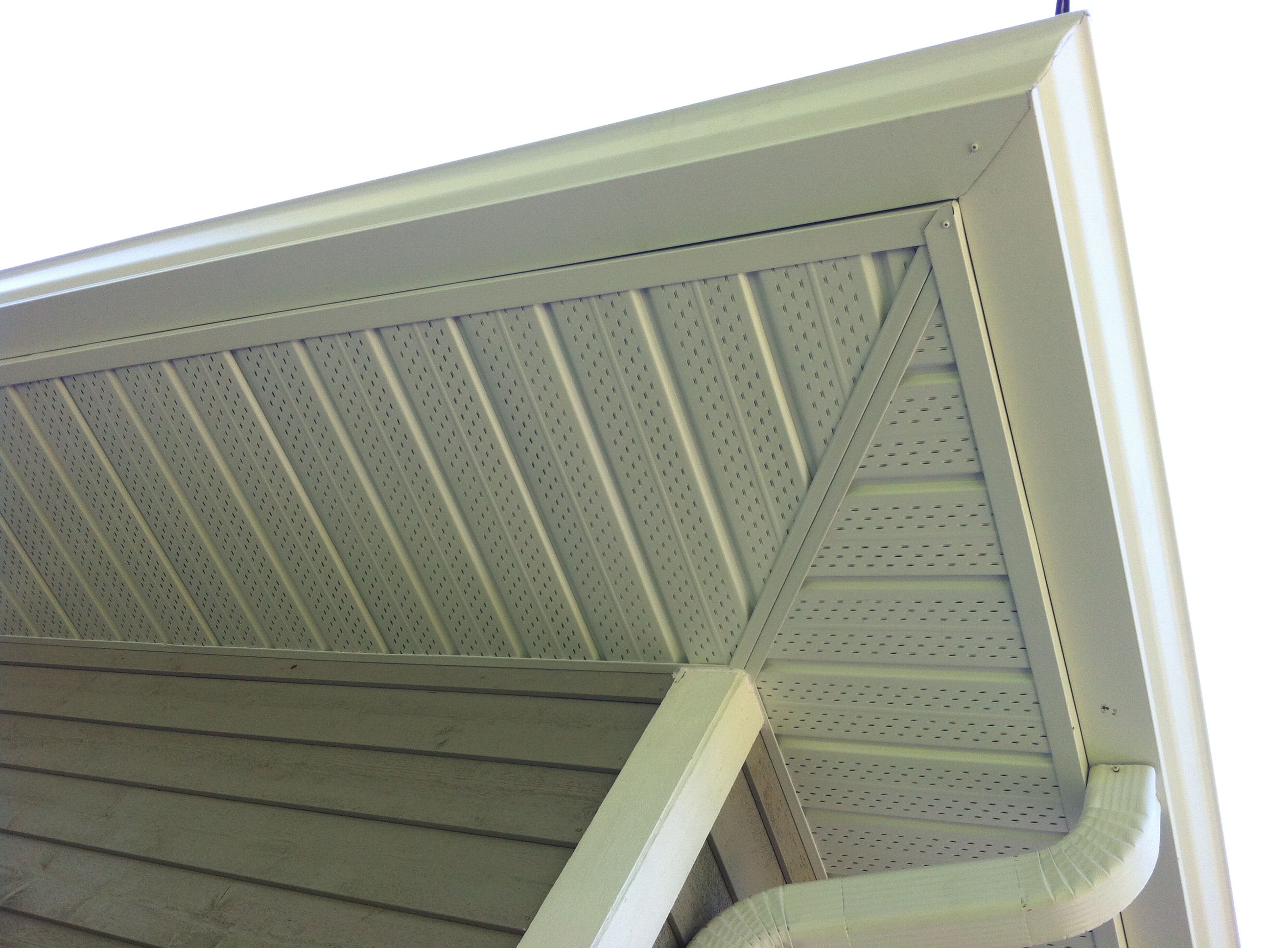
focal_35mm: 35
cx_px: 634
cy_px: 474
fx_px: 1281
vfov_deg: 40.6
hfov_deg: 52.7
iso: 80
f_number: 2.8
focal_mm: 3.85
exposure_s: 1/169
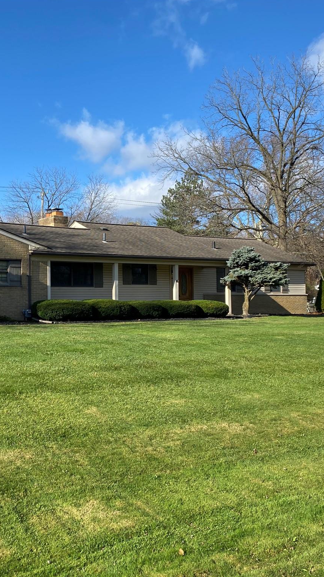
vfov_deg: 52.8
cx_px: 107
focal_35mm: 38
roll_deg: +0.1
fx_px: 580
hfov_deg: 31.0
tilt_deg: +1.9
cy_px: 287
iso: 32
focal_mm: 4.25
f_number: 1.8
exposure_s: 1/2028
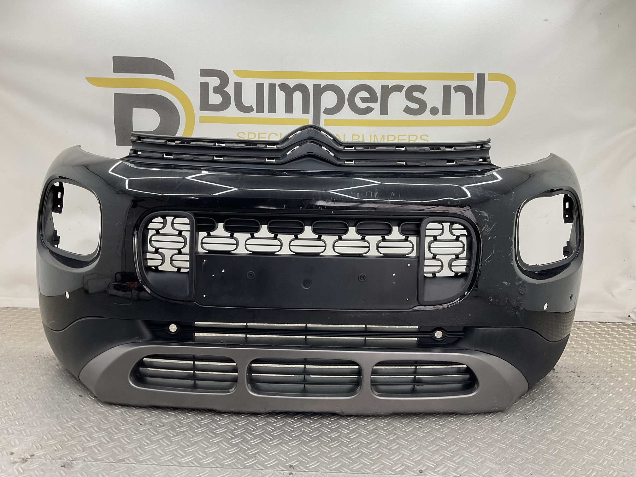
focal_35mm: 29
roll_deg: -2.3
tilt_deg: -7.1
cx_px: 318
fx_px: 533
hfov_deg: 61.7
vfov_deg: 48.2
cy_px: 238
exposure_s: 1/100
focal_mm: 3
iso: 25
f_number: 1.8
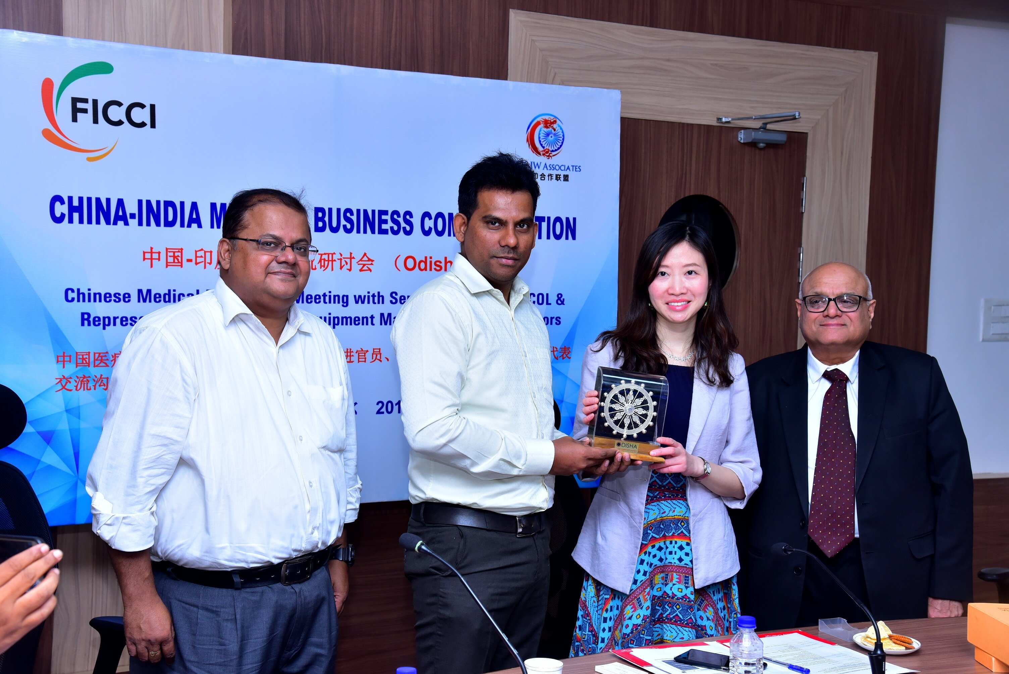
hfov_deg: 38.2
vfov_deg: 26.0
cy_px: 337
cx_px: 504
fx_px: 1458
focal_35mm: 52
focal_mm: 52
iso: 1000
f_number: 6.3
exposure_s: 1/160
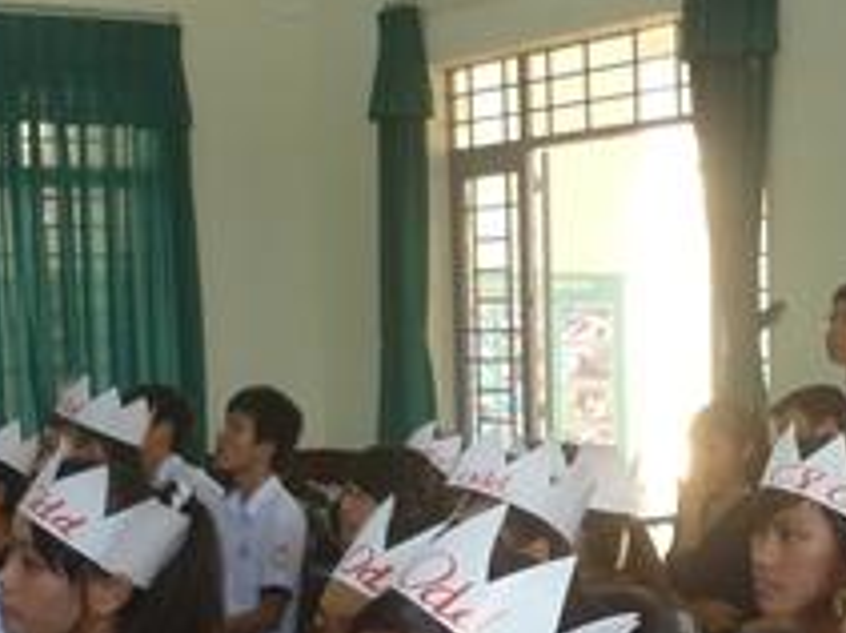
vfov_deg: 14.6
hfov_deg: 19.1
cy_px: 605
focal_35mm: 100
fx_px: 2443
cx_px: 838
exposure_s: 1/30
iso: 100
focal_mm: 5.5
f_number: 2.8
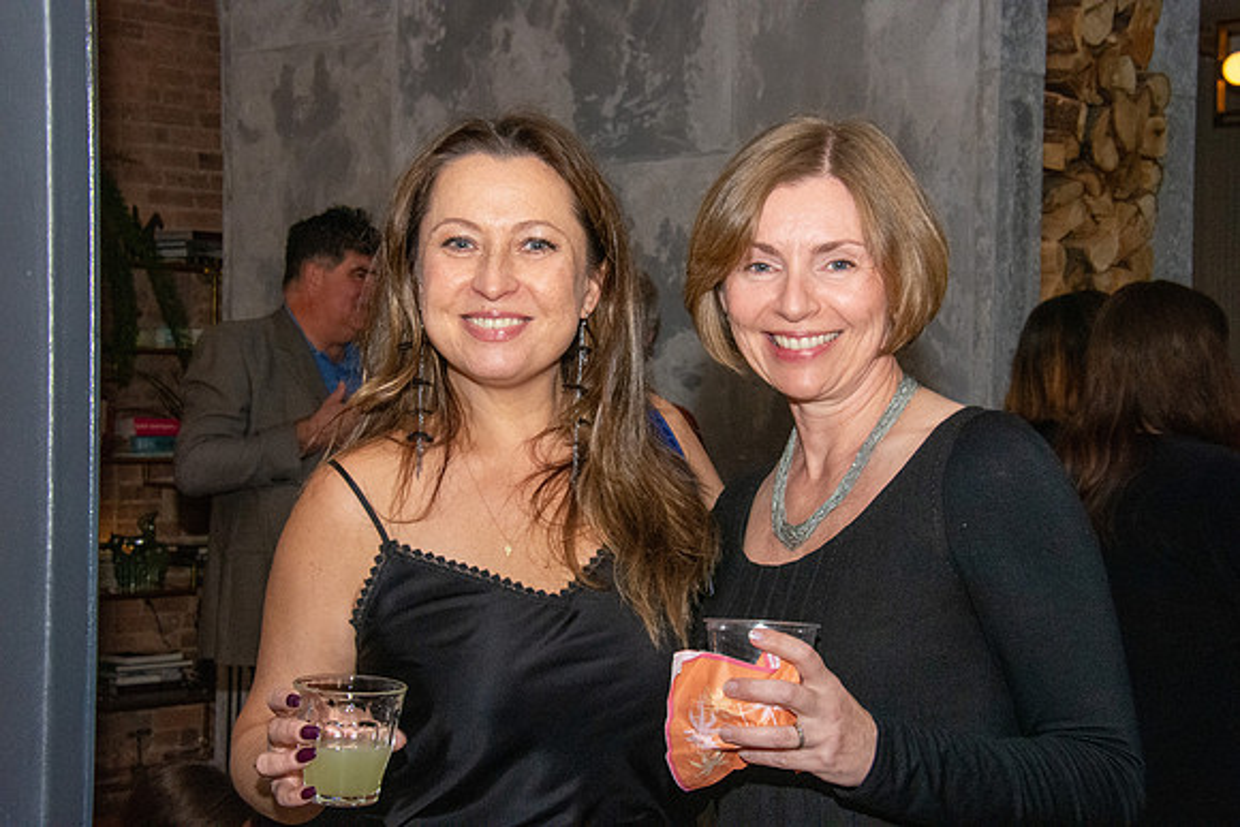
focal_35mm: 75
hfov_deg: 27.0
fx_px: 2584
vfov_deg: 18.2
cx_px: 620
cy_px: 414
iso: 5000
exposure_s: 1/200
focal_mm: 50
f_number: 14
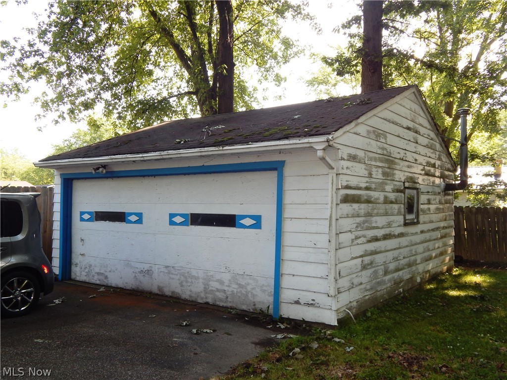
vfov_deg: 45.4
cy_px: 190
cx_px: 254
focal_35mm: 31
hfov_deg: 58.4
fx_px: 454
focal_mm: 5.6
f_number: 3.2
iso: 125
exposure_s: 1/200
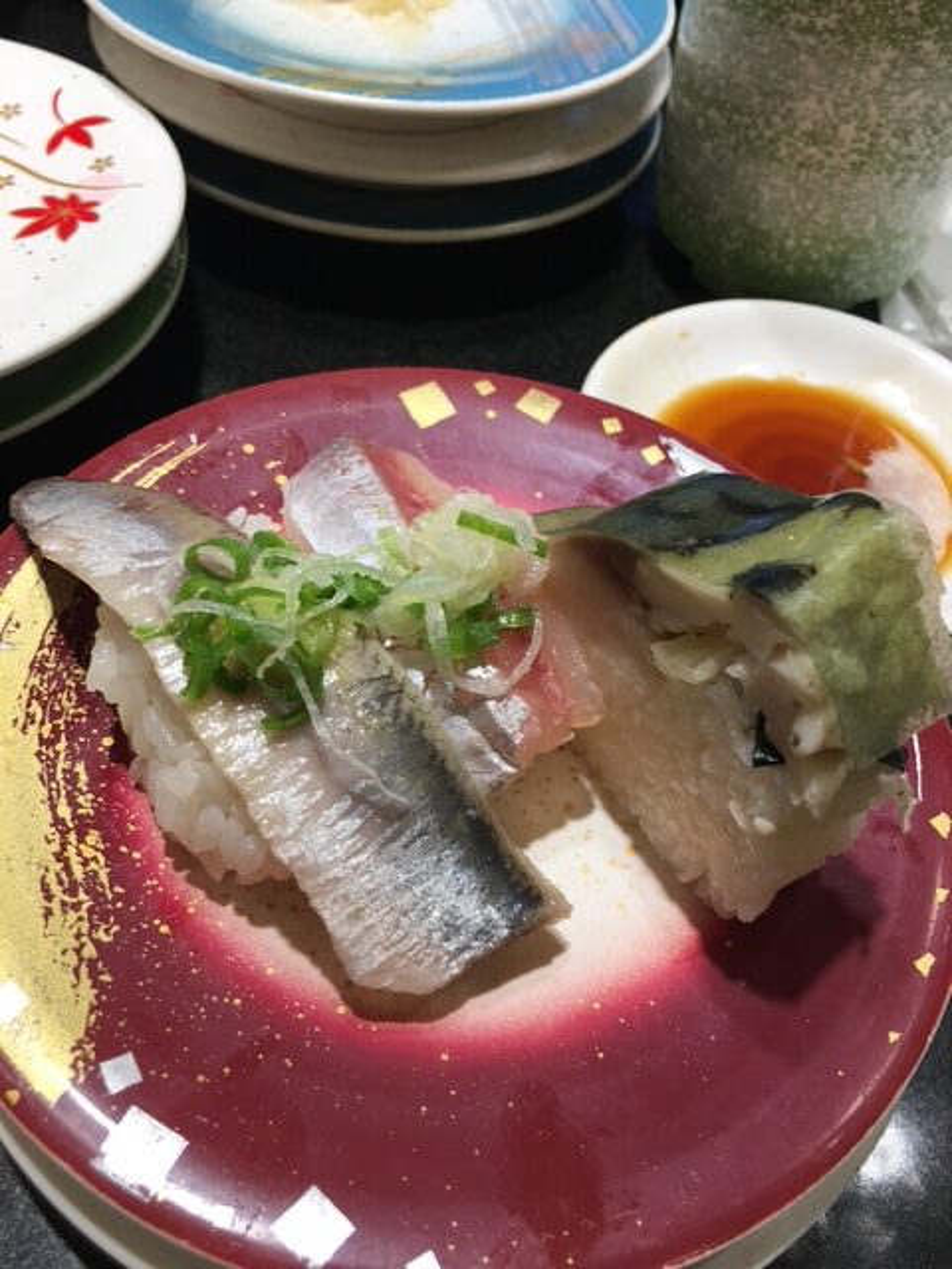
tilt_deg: -52.5
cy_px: 634
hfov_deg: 48.2
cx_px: 476
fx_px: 1063
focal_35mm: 29
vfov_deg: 61.7
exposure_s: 1/60
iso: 25
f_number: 2.2
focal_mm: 4.15
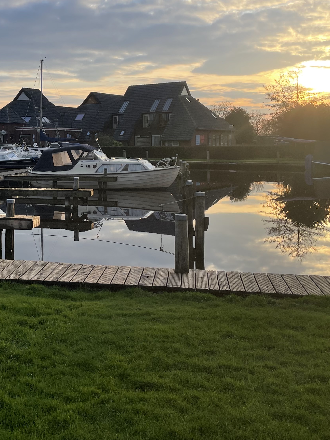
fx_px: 597
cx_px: 27
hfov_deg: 29.5
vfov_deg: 40.0
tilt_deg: +0.3
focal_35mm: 47
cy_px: 151
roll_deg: +0.6
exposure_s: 1/1171
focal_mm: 4.2
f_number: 1.6
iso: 32
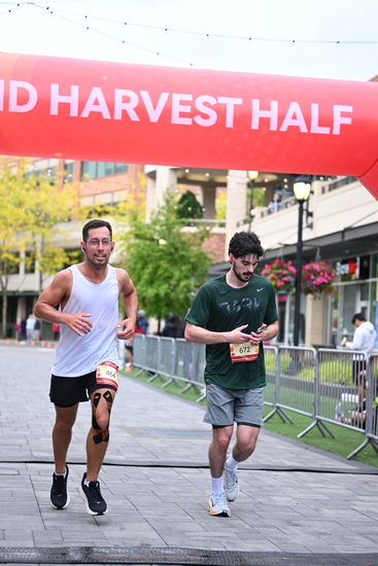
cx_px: 189
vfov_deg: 28.4
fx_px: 1117
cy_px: 283
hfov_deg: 19.2
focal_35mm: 71
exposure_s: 1/1600
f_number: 2.8
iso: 1000
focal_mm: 71
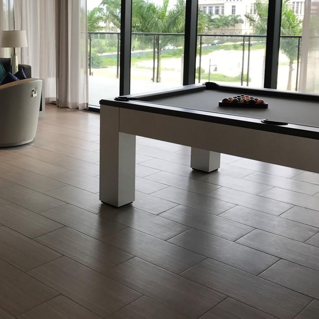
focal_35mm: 48
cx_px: 60
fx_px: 500
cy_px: 96
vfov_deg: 34.9
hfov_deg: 34.2
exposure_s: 1/128
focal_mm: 3.99
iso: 20
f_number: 1.8
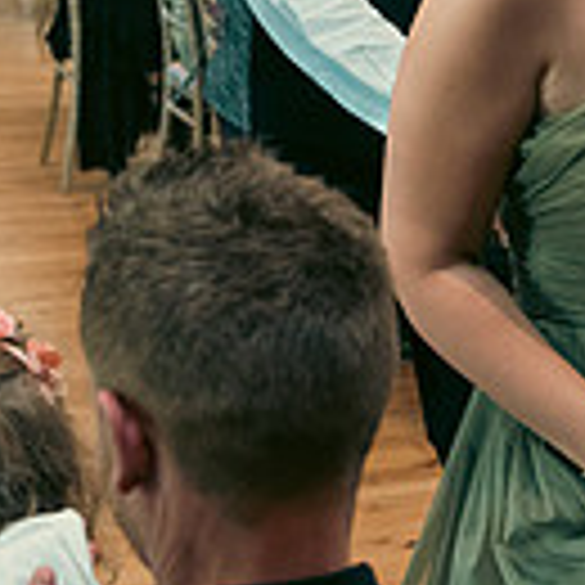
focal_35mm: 121
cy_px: -88
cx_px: 585
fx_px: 2313
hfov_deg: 14.2
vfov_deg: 14.0
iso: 1250
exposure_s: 1/160
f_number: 3.5
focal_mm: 32
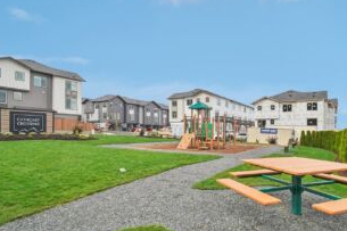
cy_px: 138
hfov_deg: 80.8
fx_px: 202
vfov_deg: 59.0
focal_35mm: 21
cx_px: 198
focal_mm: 16
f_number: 8
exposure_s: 1/1250
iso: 1600
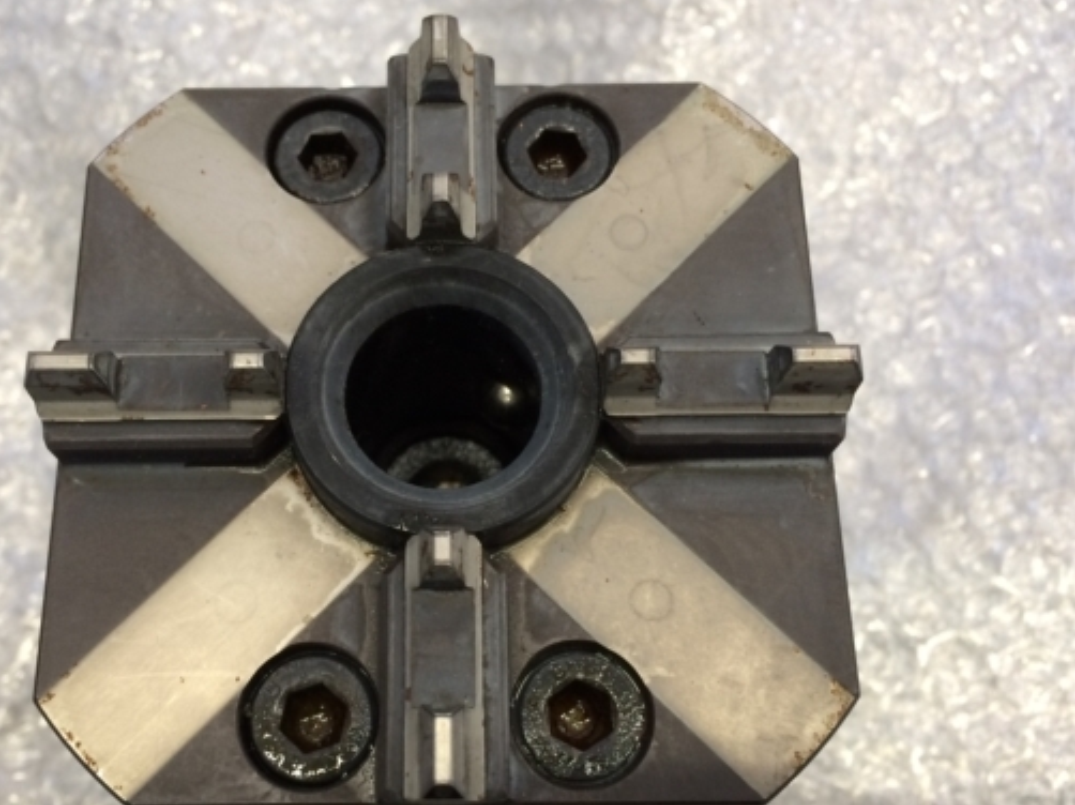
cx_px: 441
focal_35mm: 37
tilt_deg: -73.3
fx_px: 1148
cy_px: 441
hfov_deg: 49.9
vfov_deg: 38.6
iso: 100
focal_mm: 4.15
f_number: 2.2
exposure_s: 1/30
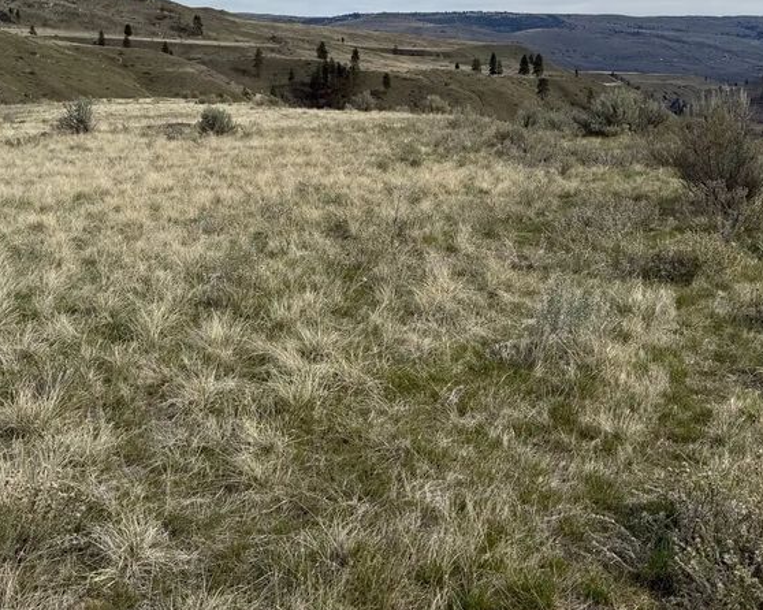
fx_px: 971
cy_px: 142
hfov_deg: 42.9
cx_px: 343
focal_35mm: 43
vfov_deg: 34.1
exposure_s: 1/6711
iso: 80
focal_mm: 6.76
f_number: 1.78
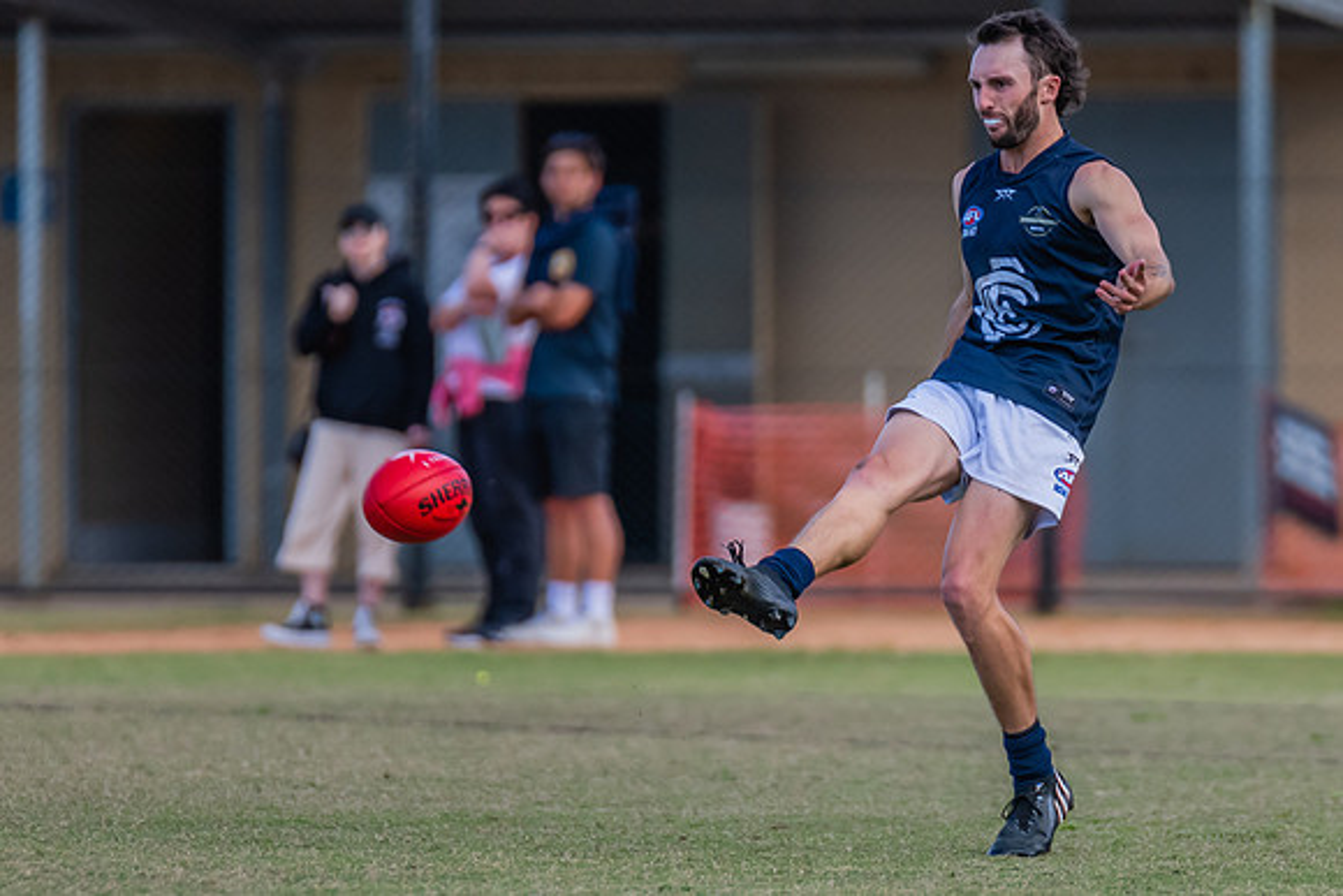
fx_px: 23887
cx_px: 981
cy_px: 479
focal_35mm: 640
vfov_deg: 2.1
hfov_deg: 3.2
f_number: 4.5
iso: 800
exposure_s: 1/2000
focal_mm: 330
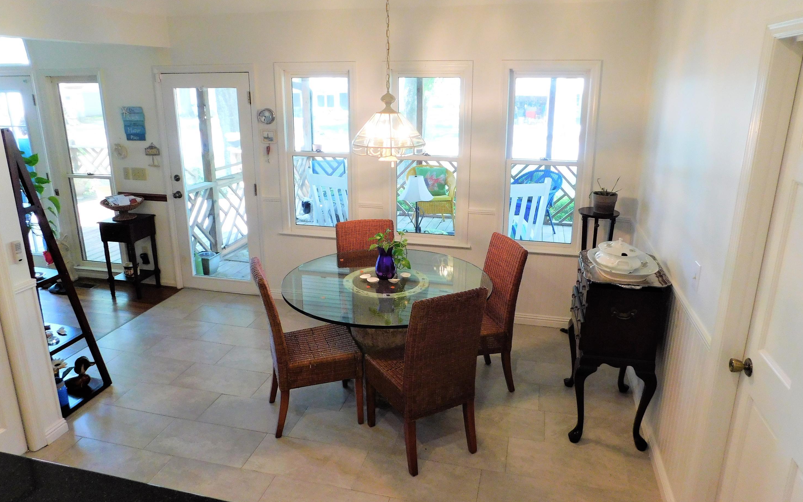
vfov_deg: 49.2
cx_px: 396
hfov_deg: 72.5
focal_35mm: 25
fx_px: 547
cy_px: 231
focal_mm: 4
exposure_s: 1/30
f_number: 3
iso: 220
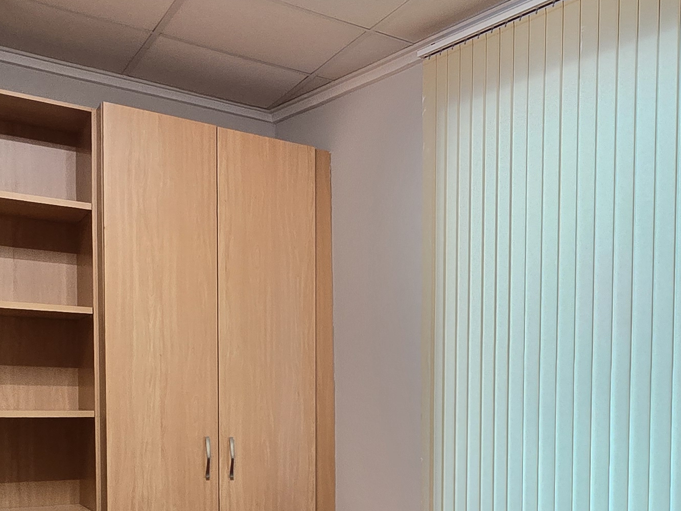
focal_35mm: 39
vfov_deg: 35.1
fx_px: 767
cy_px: 441
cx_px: 642
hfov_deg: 42.8
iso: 160
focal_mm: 2.2
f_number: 2.2
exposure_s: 1/50
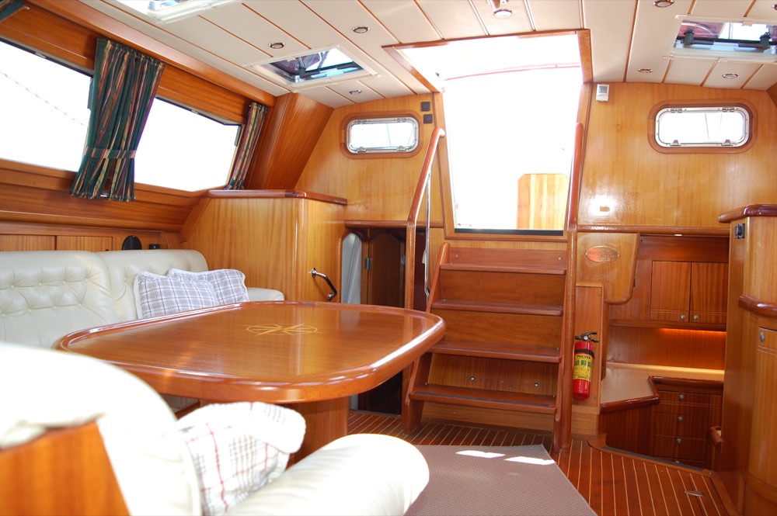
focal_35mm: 27
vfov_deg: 47.9
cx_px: 388
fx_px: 582
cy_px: 258
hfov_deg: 67.4
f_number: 3.5
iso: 400
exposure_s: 1/60
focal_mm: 18
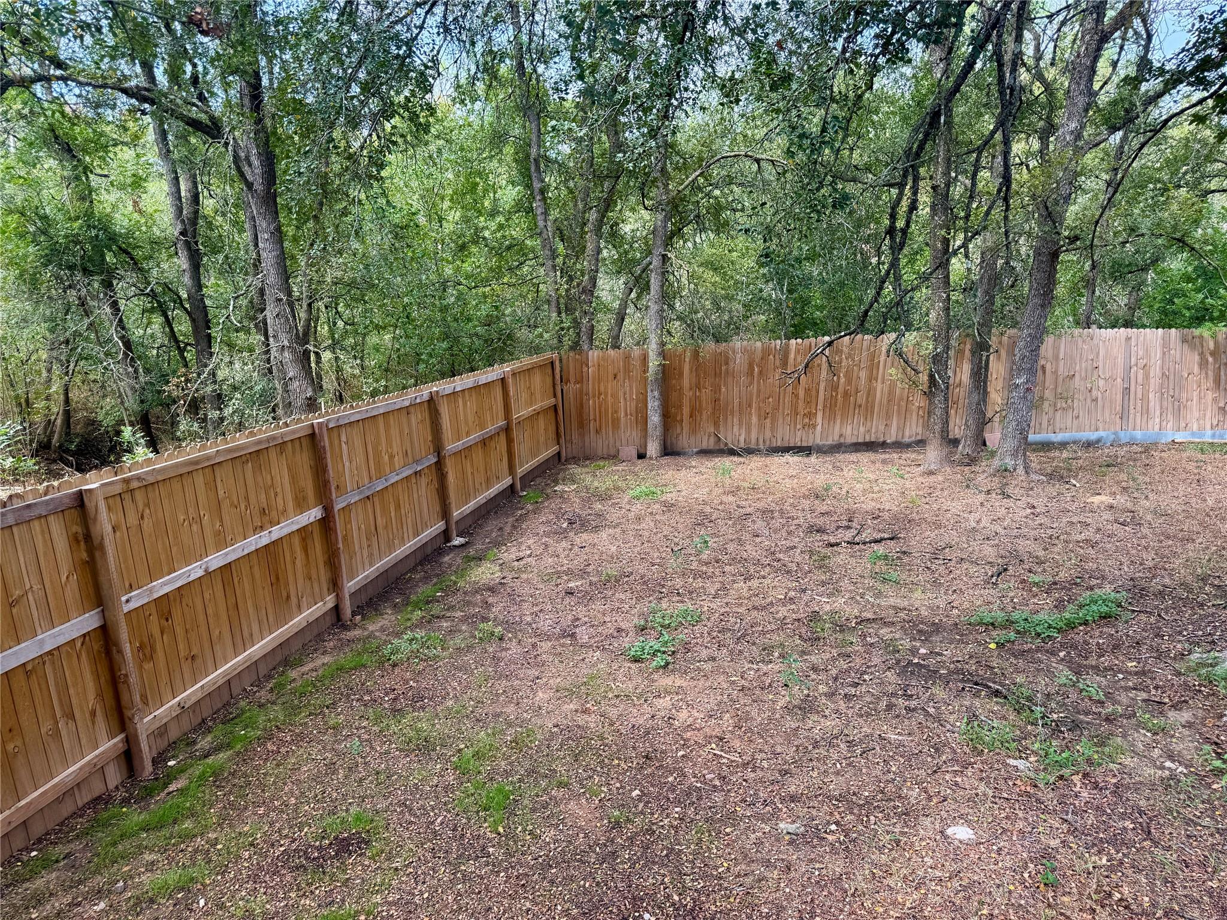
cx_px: 614
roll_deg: +2.5
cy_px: 460
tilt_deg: -13.2
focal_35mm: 24
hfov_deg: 71.6
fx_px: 851
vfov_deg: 56.8
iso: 80
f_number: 1.78
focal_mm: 6.76
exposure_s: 1/459
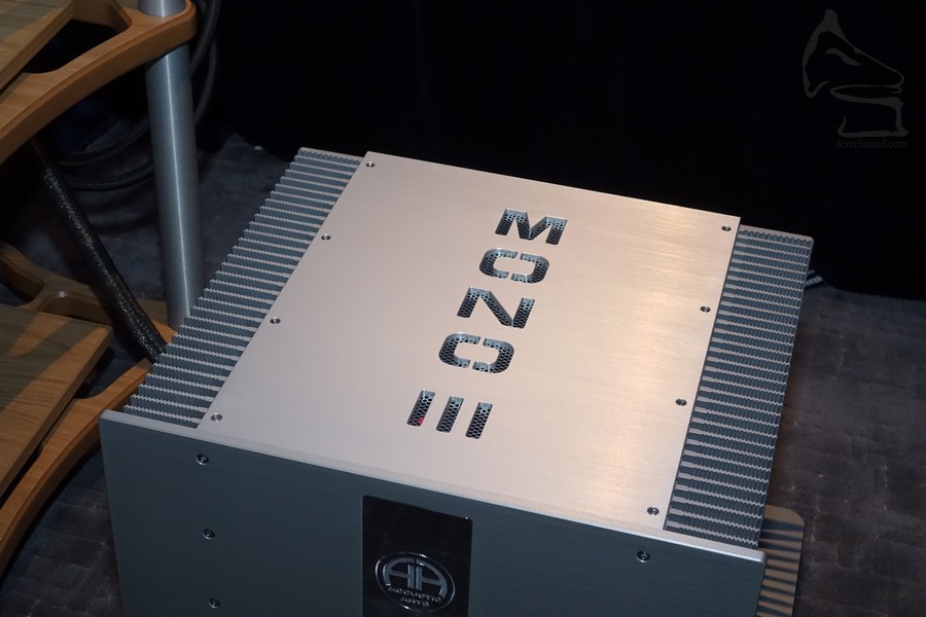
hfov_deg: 31.4
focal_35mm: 64
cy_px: 308
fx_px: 1646
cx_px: 463
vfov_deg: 21.2
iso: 1600
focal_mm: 23.32
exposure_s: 1/125
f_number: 4
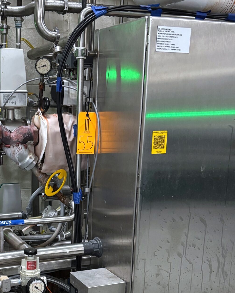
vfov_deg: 35.5
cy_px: 205
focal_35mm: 52
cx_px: 40
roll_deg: -1.5
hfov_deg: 28.4
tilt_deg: -13.9
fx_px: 452
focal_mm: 5.96
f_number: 1.6
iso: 640
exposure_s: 1/40
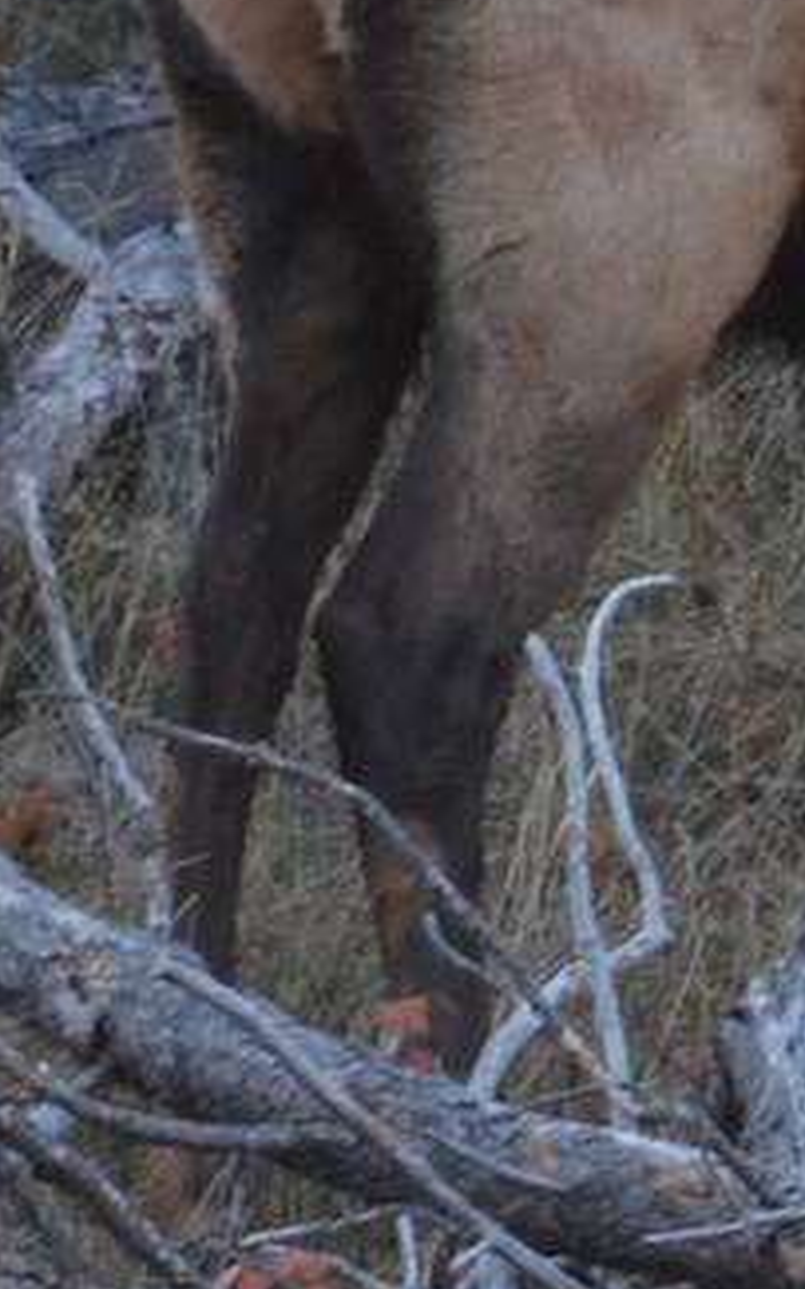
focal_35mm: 1739
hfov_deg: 0.8
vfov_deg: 1.2
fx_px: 61074
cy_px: -1164
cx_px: 527
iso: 400
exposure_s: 1/250
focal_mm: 185
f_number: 5
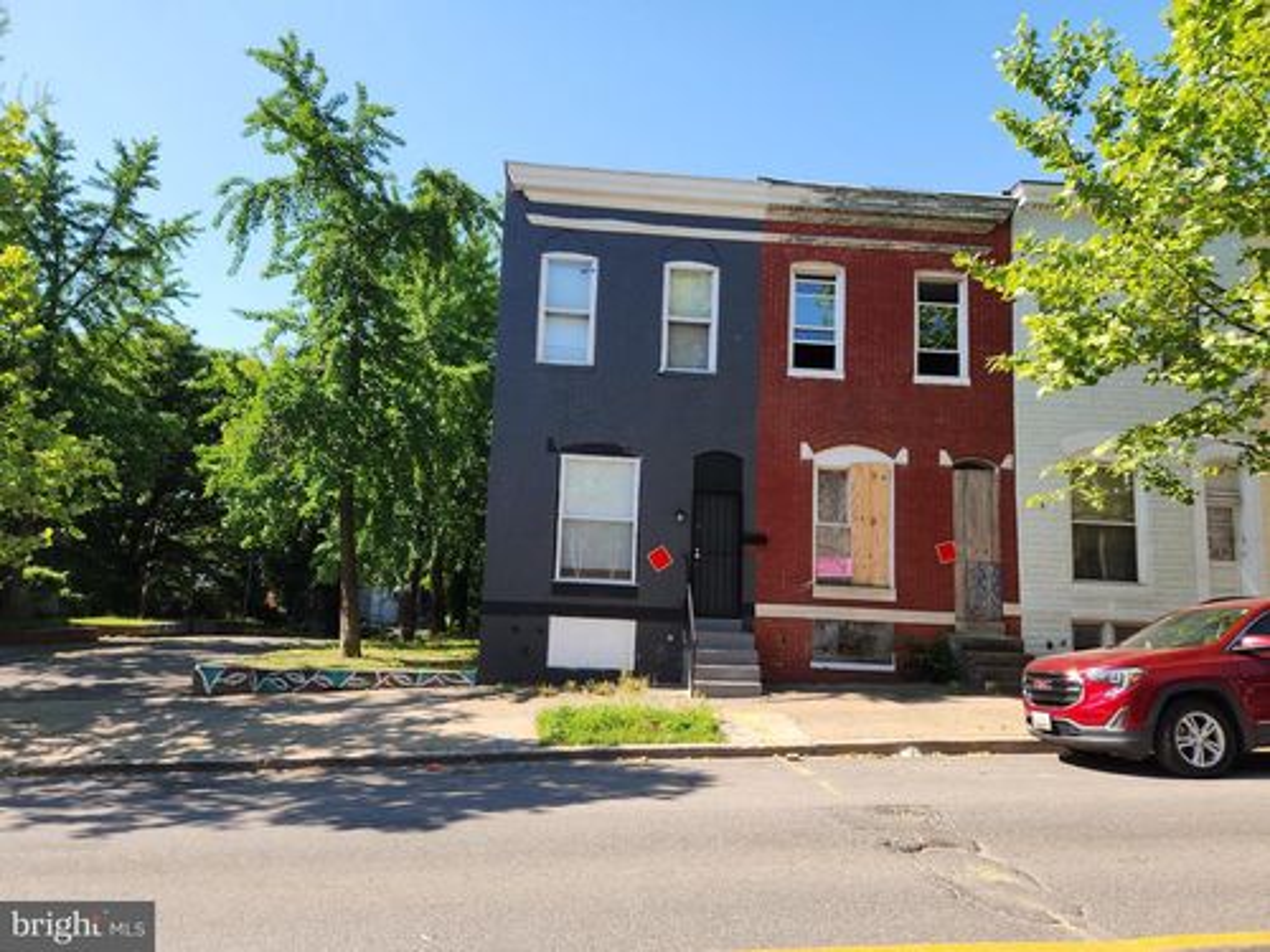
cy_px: 476
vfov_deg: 58.9
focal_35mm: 23
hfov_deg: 73.9
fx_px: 844
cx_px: 635
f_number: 1.8
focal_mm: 5.4
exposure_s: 1/643
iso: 20
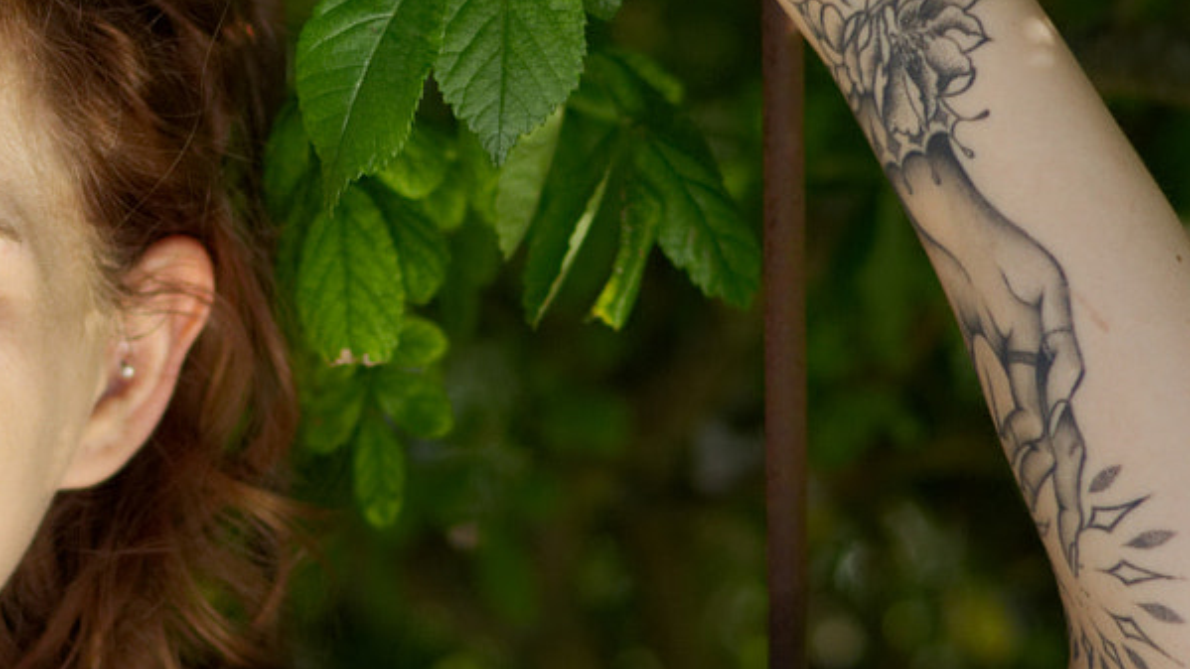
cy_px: 64
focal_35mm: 210
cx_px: 324
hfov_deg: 10.2
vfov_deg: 5.8
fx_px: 6627
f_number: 2.2
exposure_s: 1/4000
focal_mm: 50
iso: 500
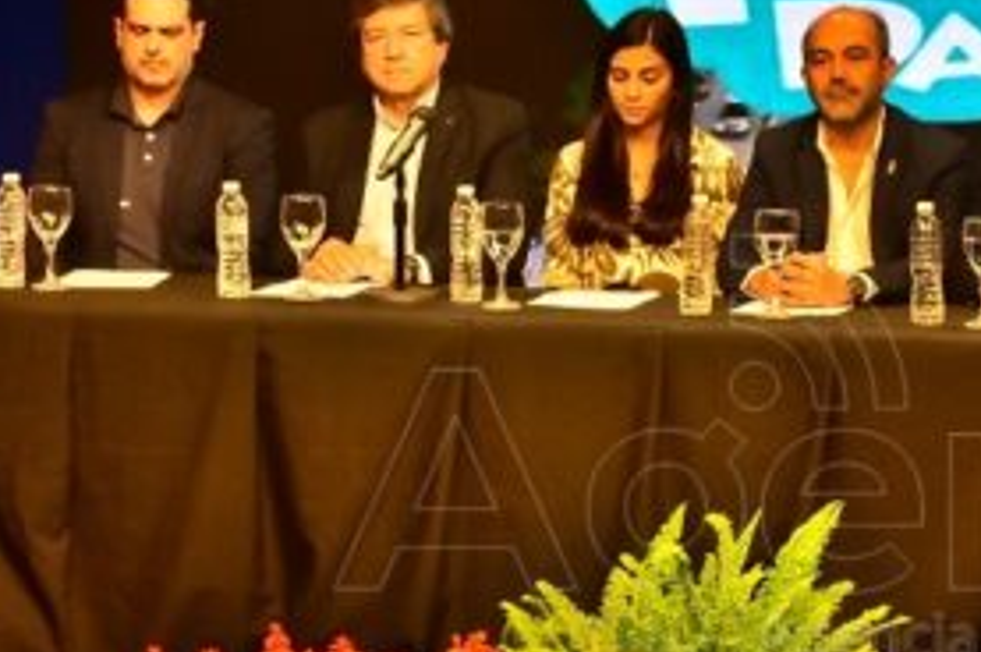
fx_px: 3517
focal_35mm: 129
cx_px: 919
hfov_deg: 15.7
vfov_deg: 10.5
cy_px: 113
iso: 800
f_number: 8
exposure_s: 1/250
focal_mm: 35
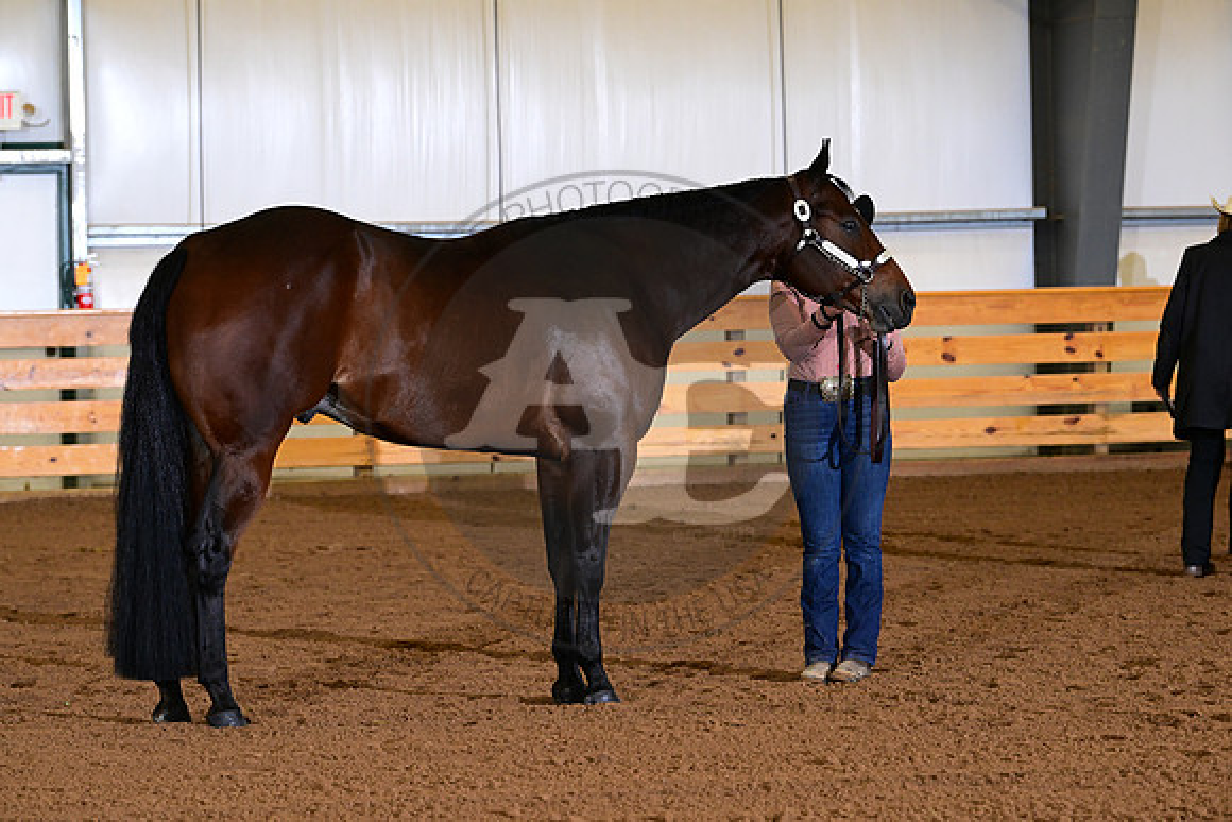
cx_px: 616
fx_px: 5477
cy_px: 411
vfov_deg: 8.6
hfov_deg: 12.8
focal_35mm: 160
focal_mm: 160
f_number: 5.6
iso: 2500
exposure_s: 1/200
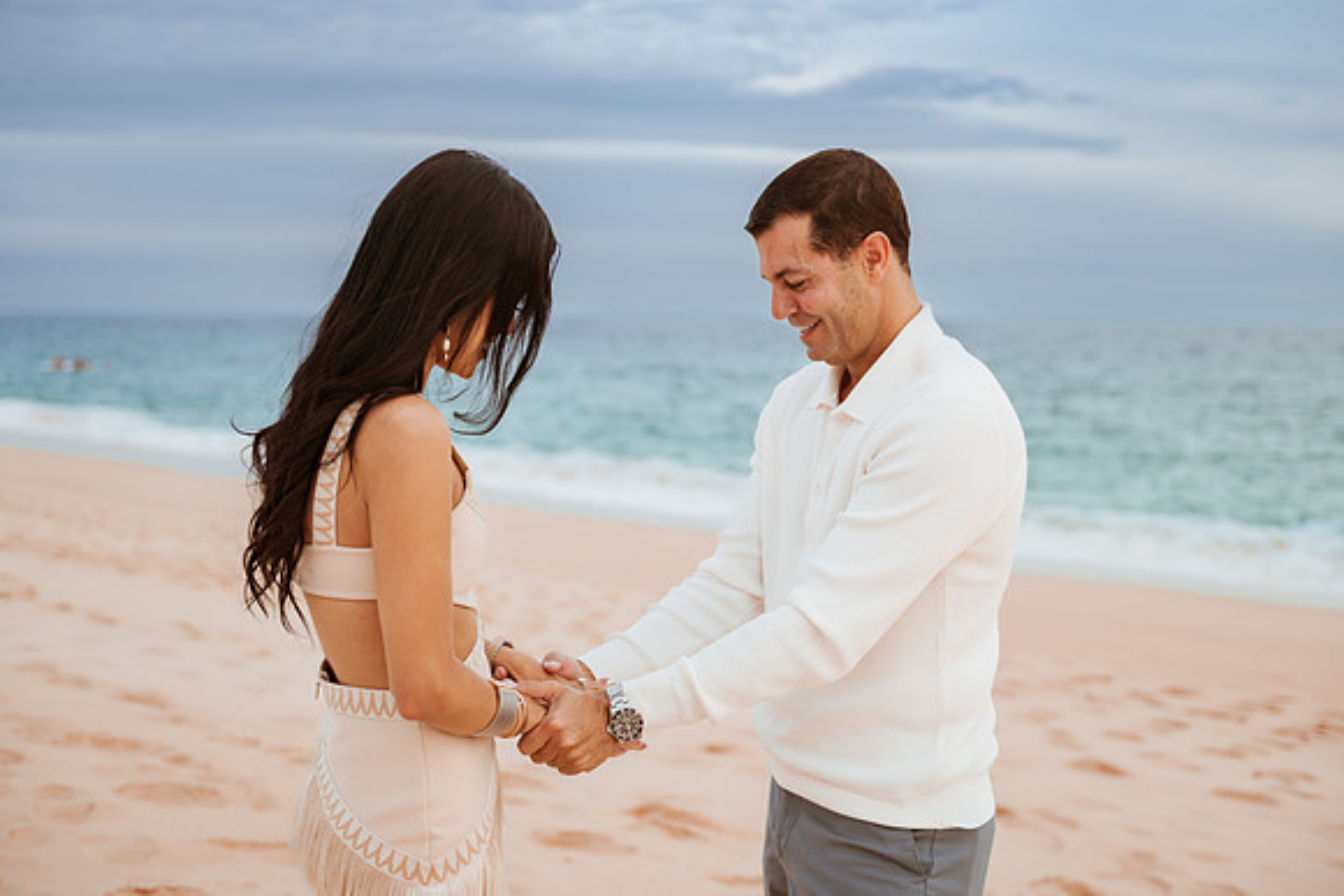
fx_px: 1792
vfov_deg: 28.1
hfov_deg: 41.1
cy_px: 448
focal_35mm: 48
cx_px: 672
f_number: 2.8
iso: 250
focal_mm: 48
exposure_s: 1/4000
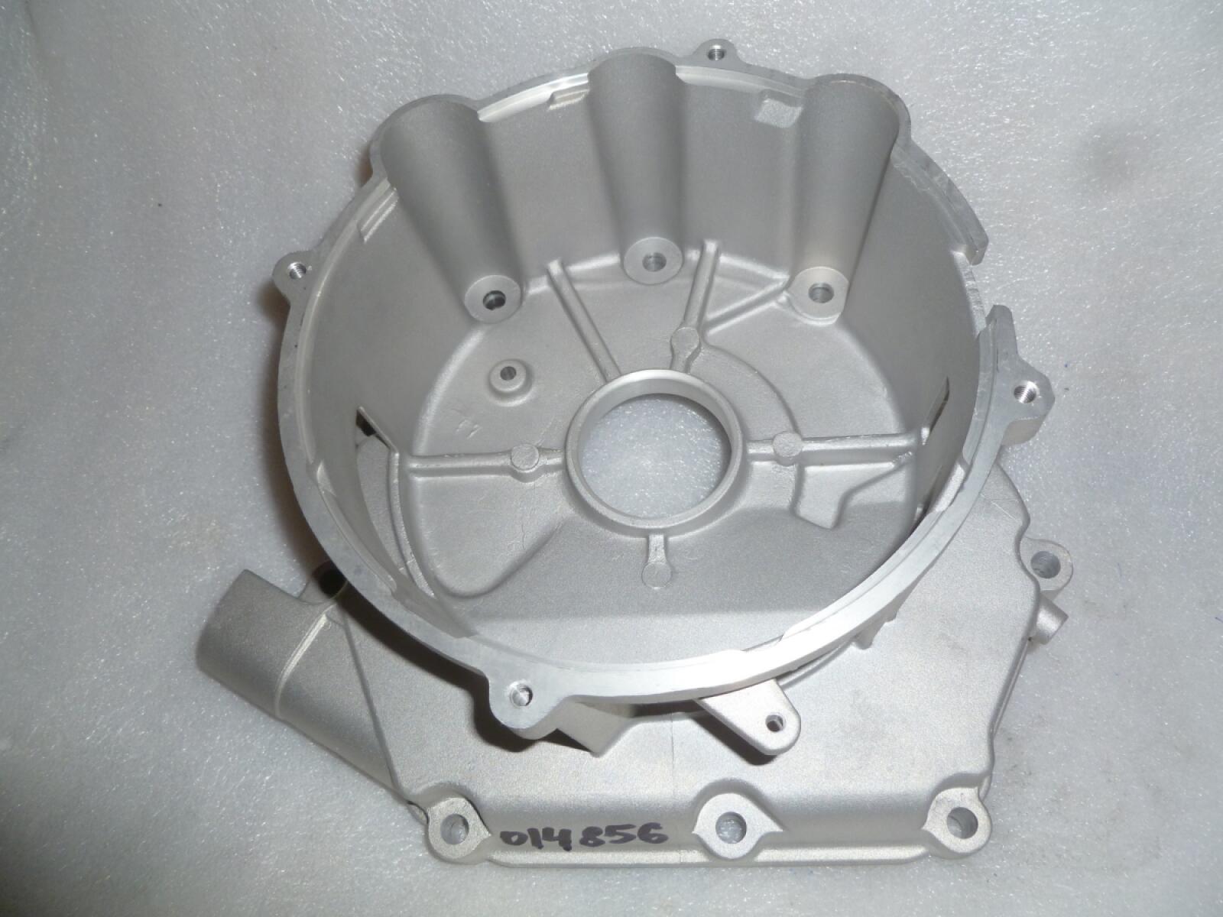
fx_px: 989
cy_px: 458
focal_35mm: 28
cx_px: 612
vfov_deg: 49.7
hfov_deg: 63.4
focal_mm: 5
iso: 100
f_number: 3.3
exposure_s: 1/30
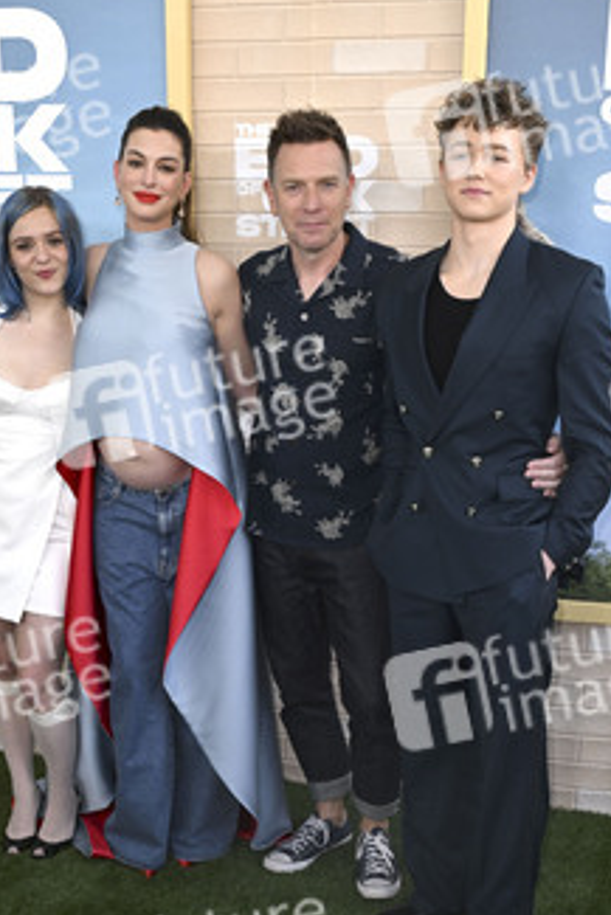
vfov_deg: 45.2
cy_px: 543
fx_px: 1093
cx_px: 273
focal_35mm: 43
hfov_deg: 31.2
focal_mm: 35
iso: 640
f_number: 6.3
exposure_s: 1/250
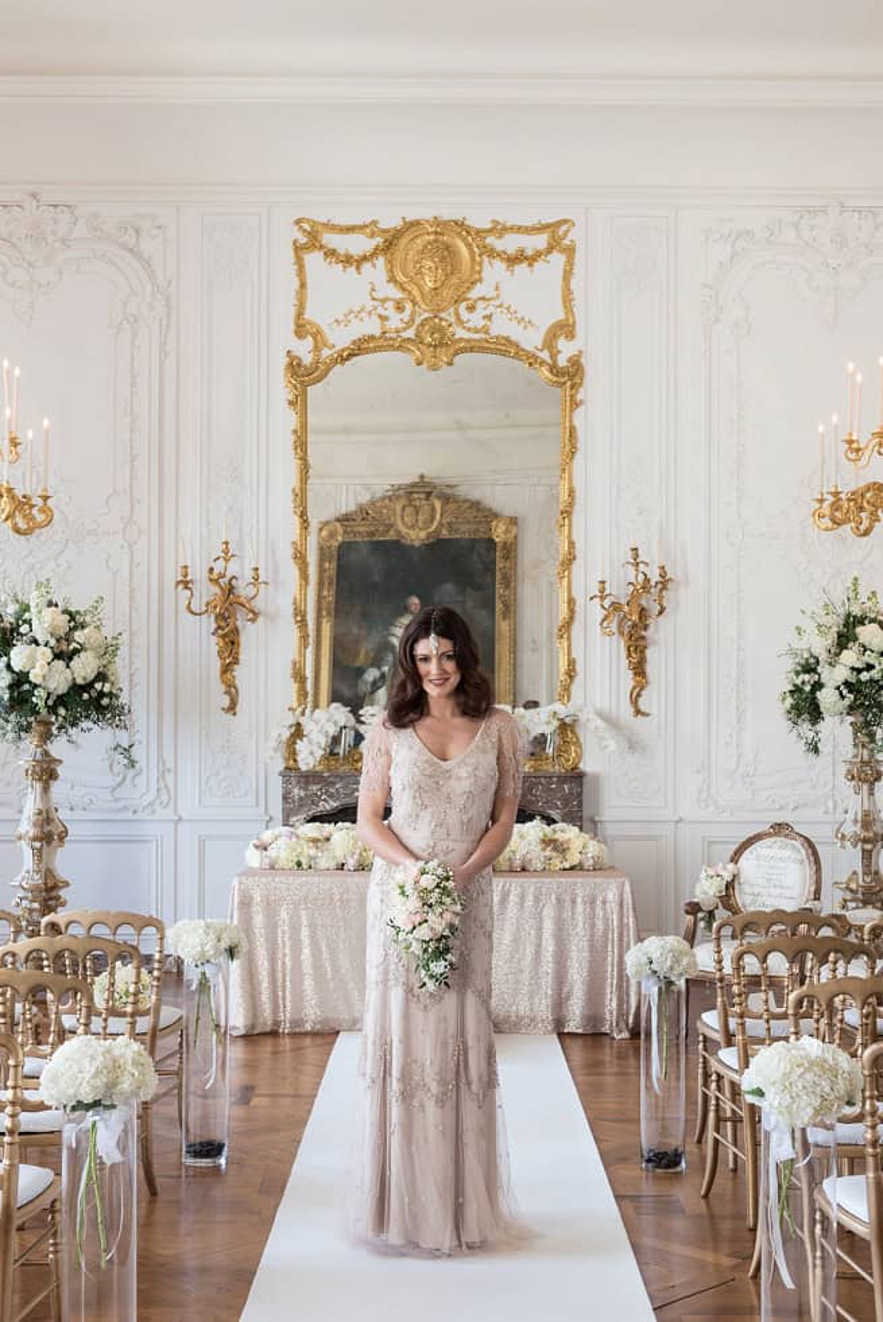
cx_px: 442
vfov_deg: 41.1
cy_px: 661
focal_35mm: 48
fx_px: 1764
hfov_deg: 28.1
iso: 200
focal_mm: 48
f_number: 7.1
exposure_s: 1/25
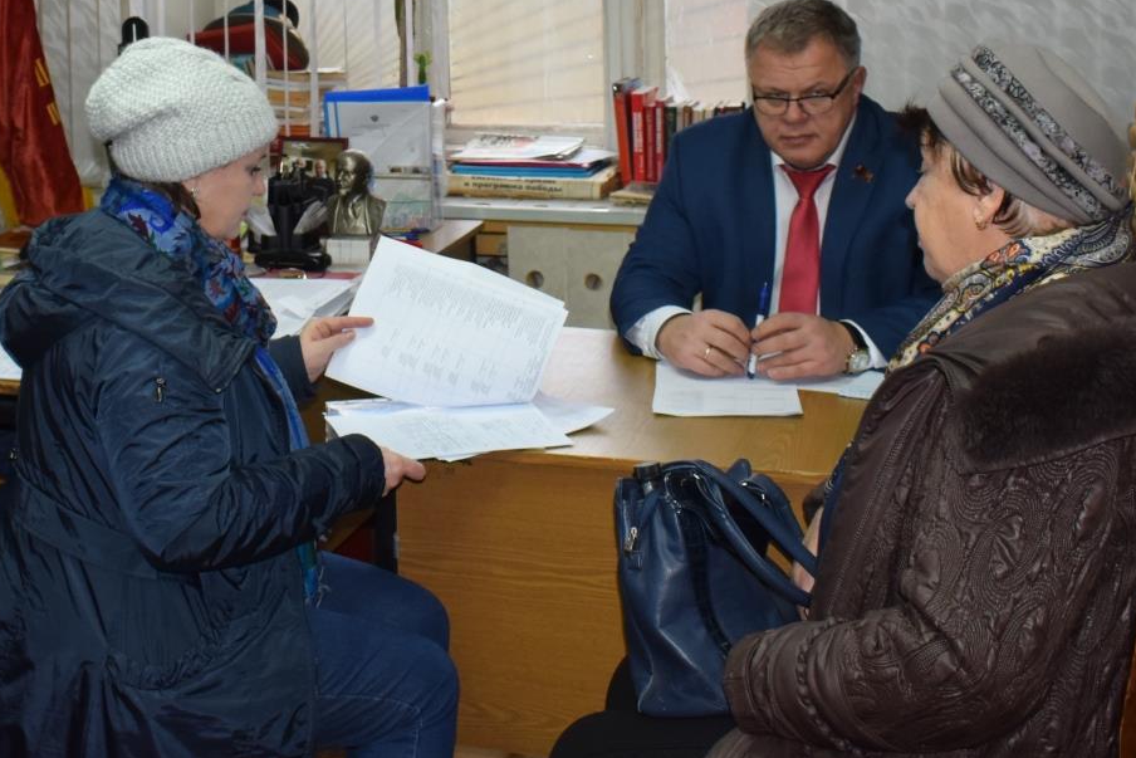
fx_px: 1073
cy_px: 335
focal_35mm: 34
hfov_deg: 55.7
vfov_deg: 38.8
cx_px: 623
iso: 800
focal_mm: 20
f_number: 5
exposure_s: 1/100
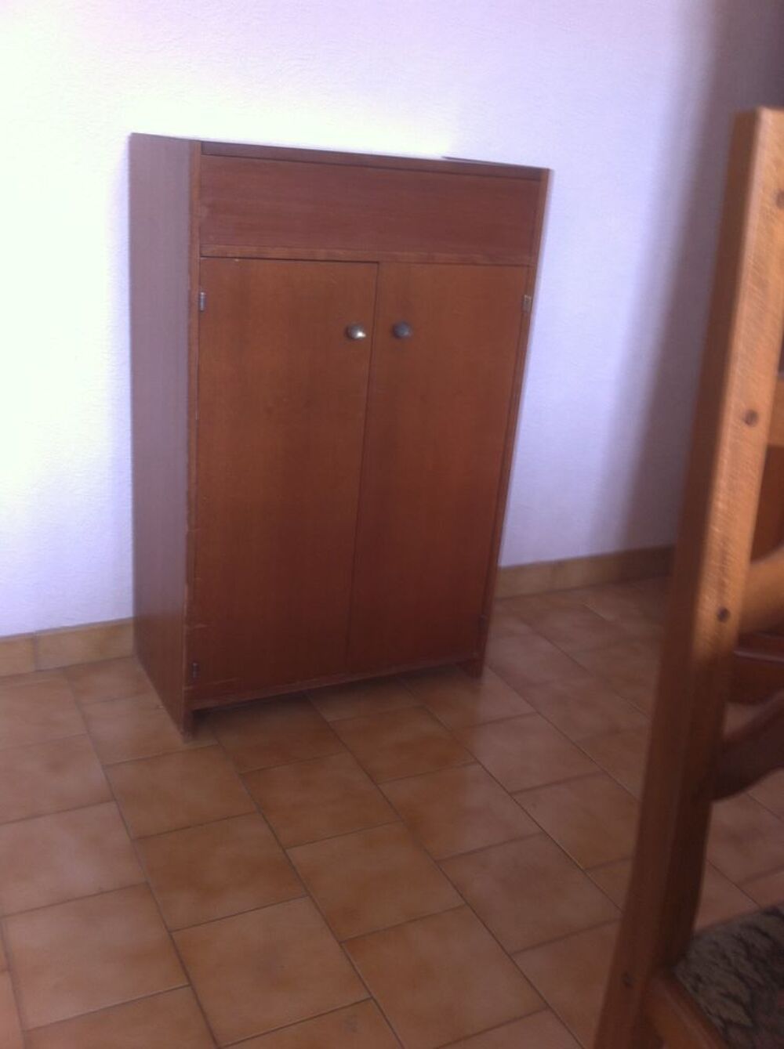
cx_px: 392
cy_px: 524
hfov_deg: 40.6
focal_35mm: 35
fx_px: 1060
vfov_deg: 52.7
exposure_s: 1/15
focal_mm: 3.85
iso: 80
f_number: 2.8
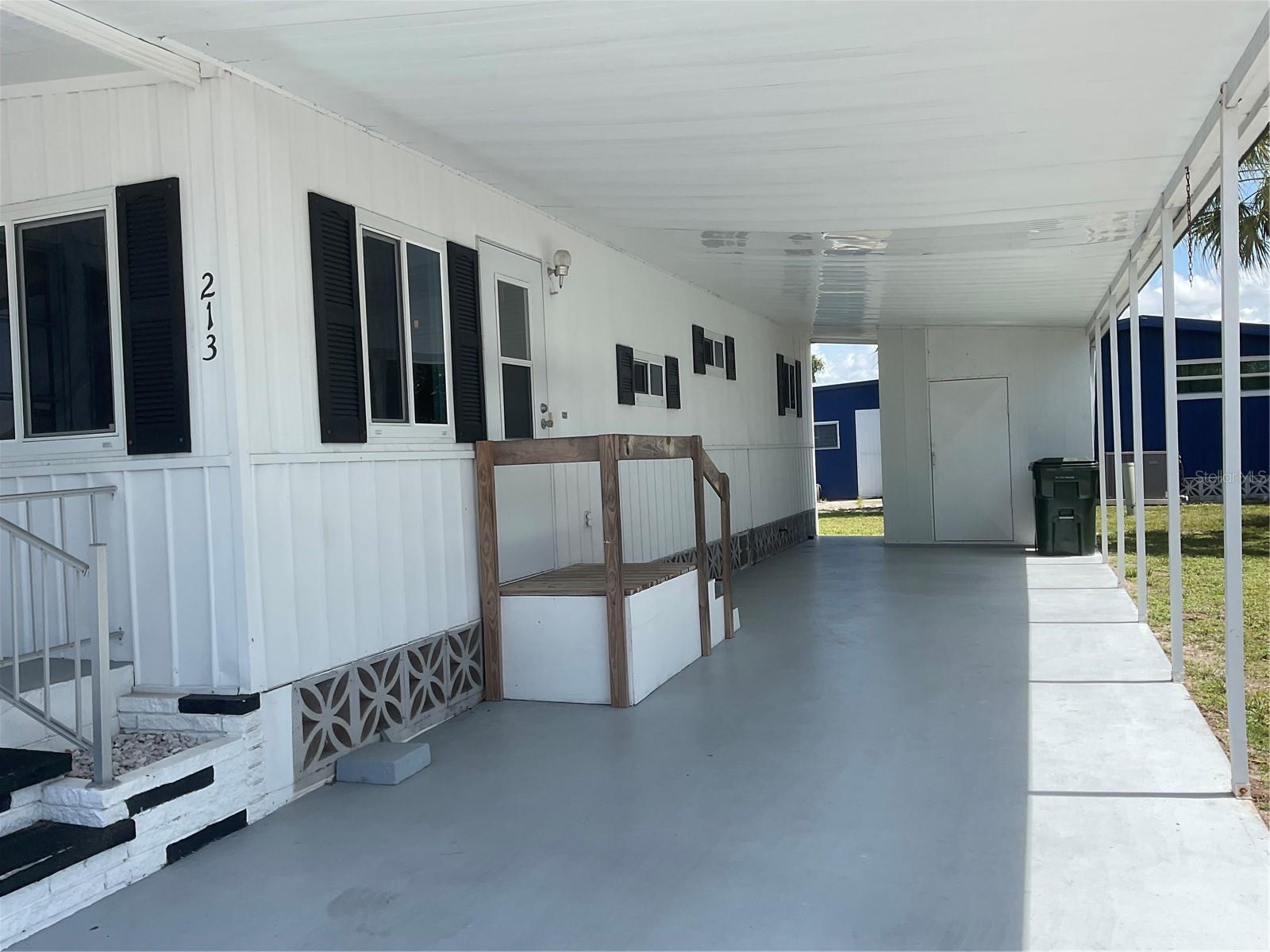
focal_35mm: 29
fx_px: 1064
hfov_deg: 61.7
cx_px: 635
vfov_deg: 48.2
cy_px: 476
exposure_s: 1/1311
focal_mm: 3
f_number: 1.8
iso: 16
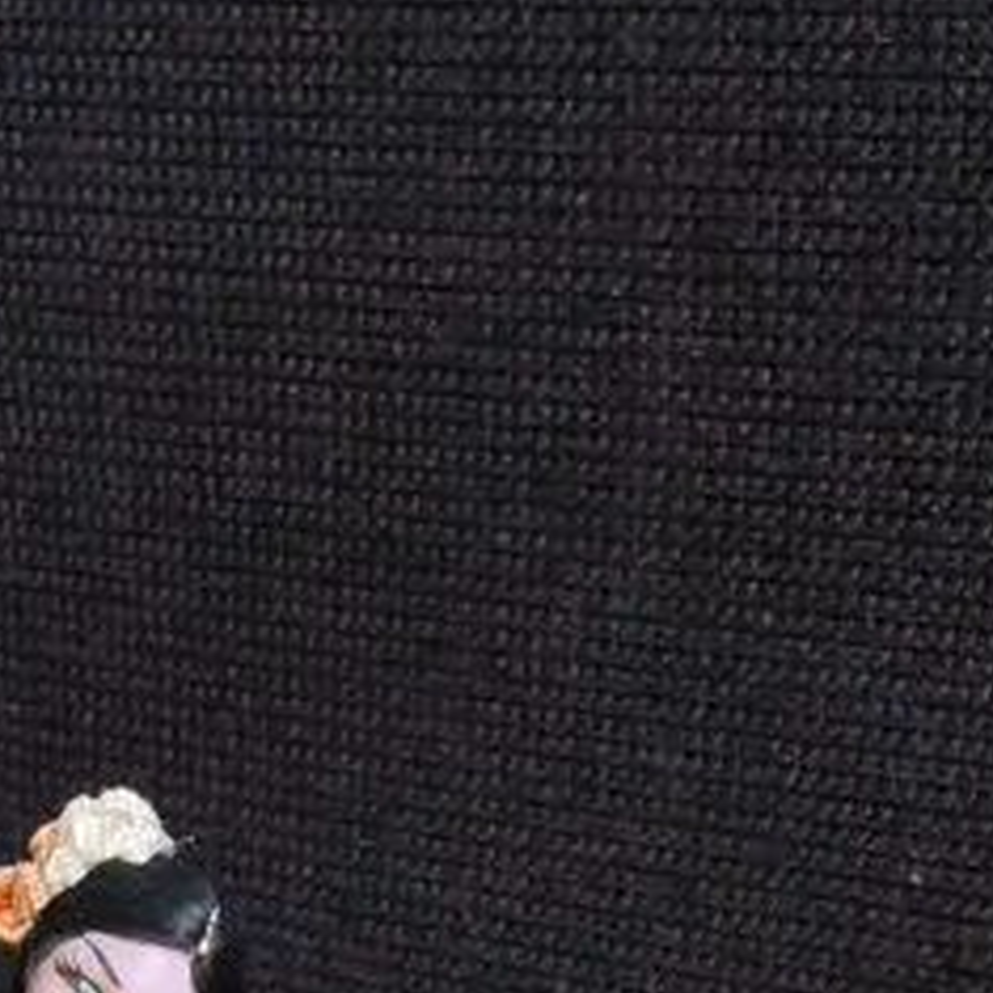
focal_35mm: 104
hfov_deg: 16.7
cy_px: 2049
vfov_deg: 13.9
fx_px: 3375
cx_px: 444
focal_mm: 2.87
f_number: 2
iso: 160
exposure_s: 1/100
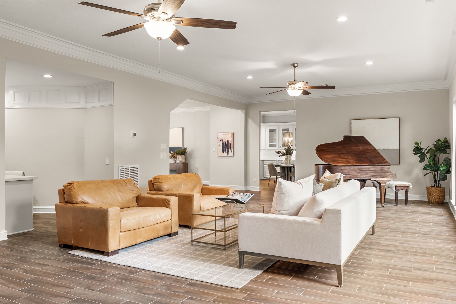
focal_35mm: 28
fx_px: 355
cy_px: 152
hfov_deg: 65.5
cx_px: 228
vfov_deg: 46.4
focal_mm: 28
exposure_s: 1.6
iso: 200
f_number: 9
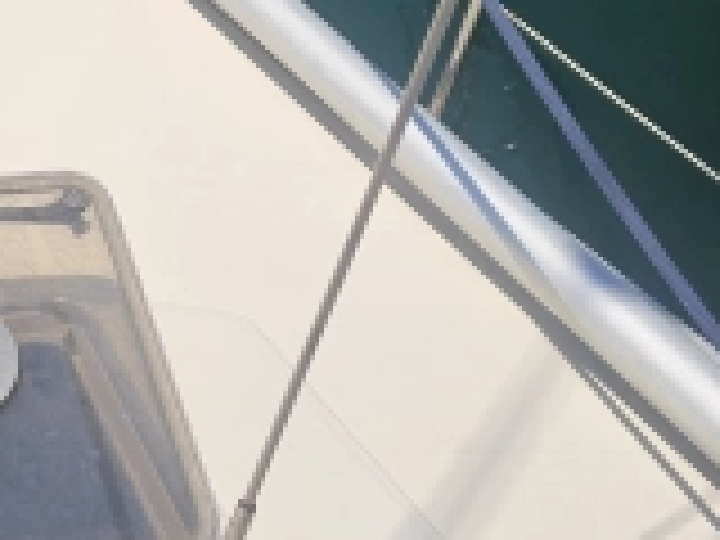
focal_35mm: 79
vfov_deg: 18.2
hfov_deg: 22.9
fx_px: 1643
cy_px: 11
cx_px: -126
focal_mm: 6.3
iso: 12
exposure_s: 1/2000
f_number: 1.7
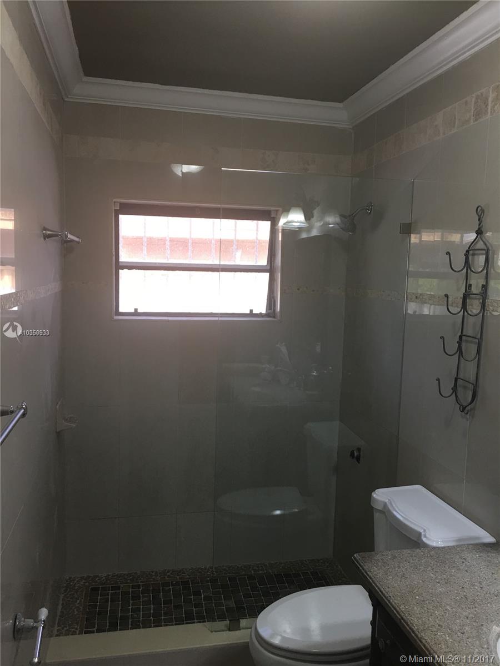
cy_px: 333
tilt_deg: -5.1
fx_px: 559
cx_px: 250
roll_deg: -2.0
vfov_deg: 61.7
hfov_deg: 48.2
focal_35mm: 29
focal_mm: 4.15
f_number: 2.2
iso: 25
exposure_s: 1/15
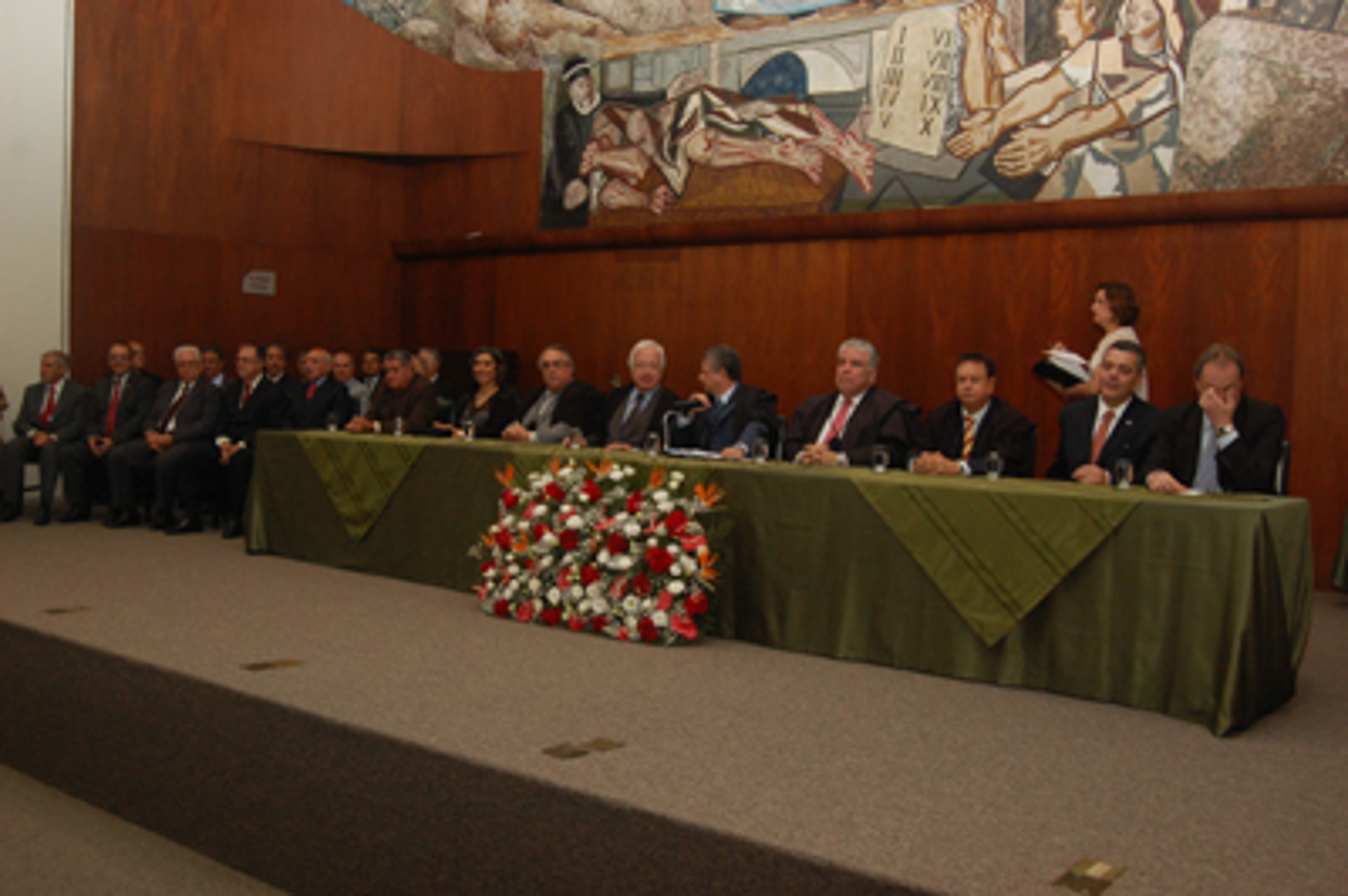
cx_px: 674
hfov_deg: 55.1
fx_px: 1291
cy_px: 448
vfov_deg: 38.3
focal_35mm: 34
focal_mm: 23
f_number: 5.6
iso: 800
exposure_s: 1/60
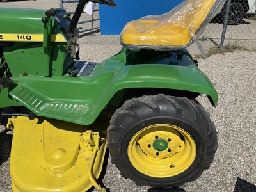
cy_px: 96
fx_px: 214
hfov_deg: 61.7
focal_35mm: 29
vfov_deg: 48.2
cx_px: 128
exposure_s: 1/3534
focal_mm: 3
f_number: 1.8
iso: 25
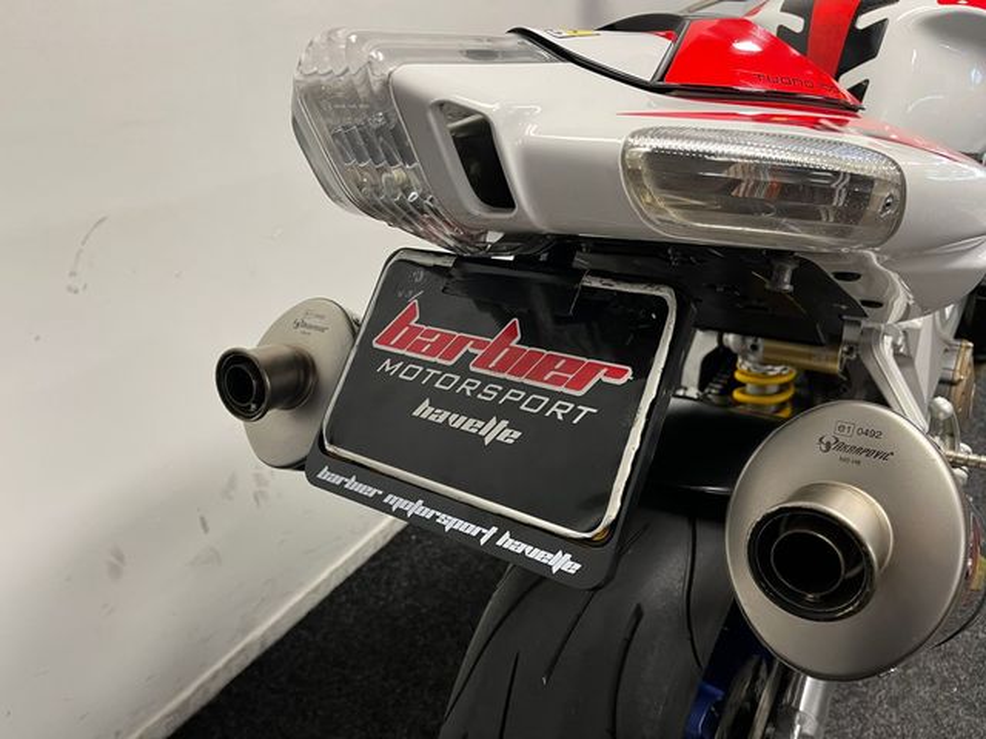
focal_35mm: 26
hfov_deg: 67.3
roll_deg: -2.2
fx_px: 741
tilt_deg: -29.7
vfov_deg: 53.1
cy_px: 370
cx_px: 493
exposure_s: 1/50
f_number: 1.6
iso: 125
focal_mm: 5.1
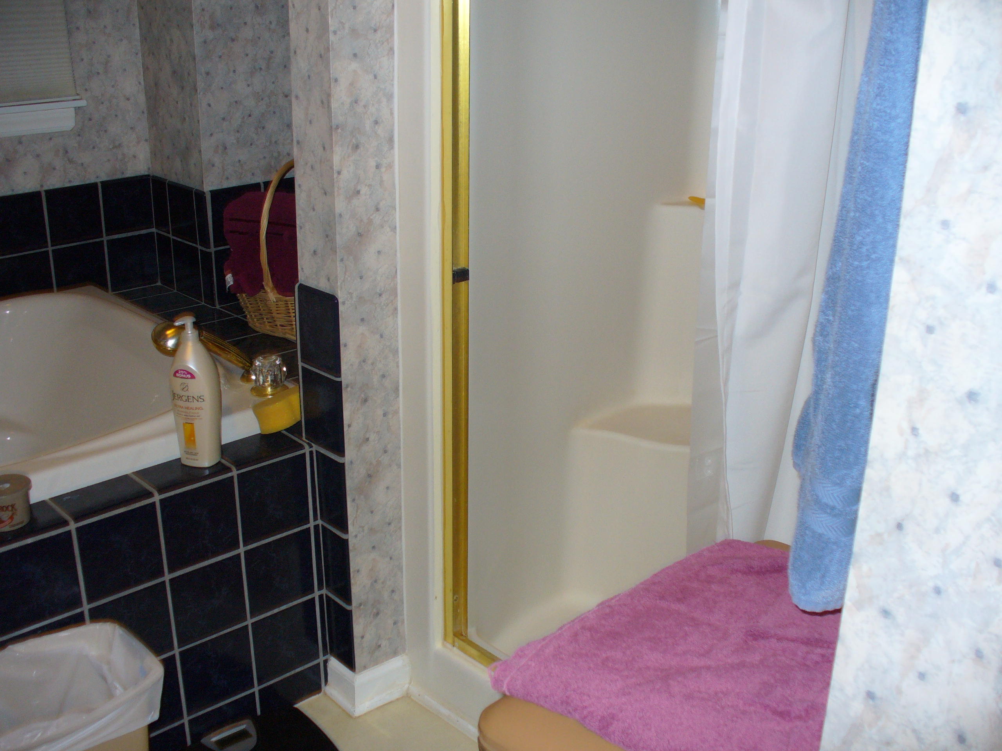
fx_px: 1071
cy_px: 376
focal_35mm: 37
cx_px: 501
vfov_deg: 38.7
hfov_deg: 50.1
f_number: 2.8
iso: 100
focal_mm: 6.1
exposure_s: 1/8
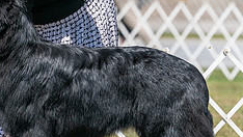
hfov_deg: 3.6
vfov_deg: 2.0
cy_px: -17
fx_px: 3901
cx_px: 45
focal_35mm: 605
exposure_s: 1/1600
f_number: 4.5
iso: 200
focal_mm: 200
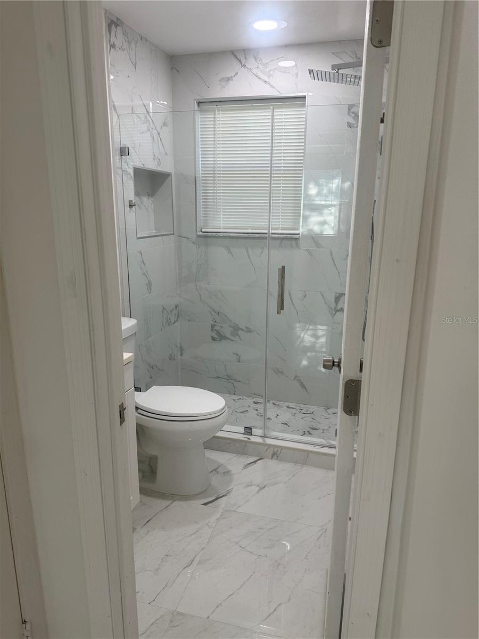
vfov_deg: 71.6
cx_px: 240
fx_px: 443
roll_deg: -1.5
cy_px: 320
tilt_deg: -12.7
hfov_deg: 56.8
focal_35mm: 24
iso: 80
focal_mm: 6.76
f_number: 1.78
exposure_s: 1/120
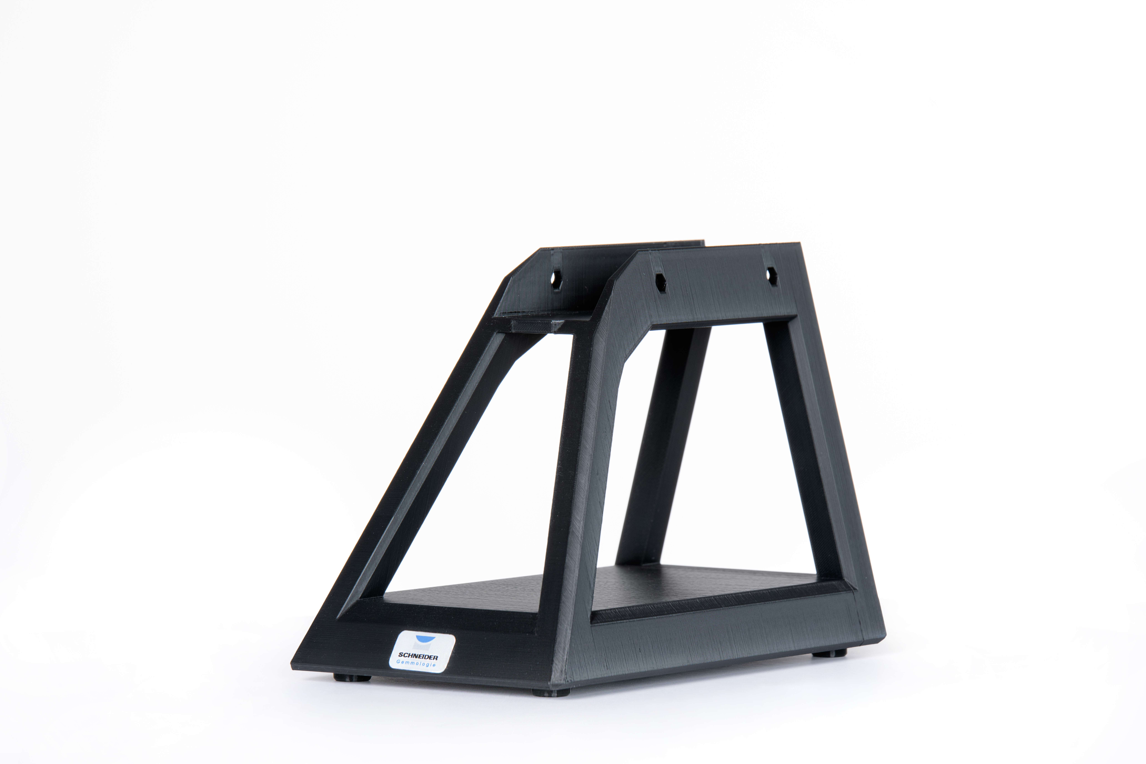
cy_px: 382
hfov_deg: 10.3
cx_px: 573
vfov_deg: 6.9
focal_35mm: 200
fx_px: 6366
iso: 125
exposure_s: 1/125
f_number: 11
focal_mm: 200
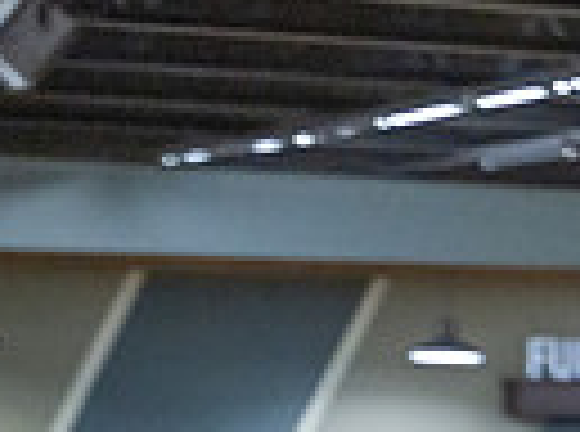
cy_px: 832
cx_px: 620
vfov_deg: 4.3
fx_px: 5731
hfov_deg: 5.8
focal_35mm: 343
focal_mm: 102
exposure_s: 1/800
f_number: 2.8
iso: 4000
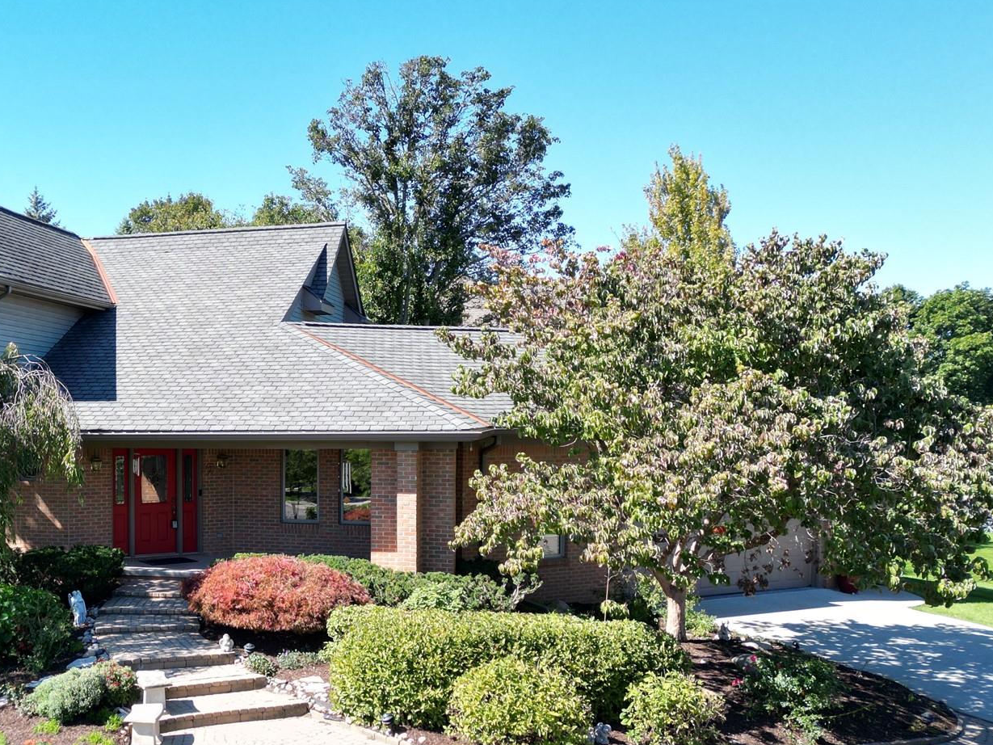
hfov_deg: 44.7
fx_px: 1148
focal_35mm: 40
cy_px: 468
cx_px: 210
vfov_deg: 35.8
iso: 100
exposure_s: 1/1000
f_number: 1.7
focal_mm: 6.72
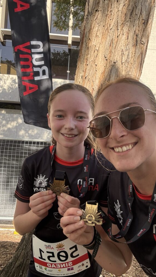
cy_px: 138
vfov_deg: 59.5
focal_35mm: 33
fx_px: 243
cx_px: 89
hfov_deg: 35.6
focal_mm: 2.69
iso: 40
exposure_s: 1/244
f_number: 1.9
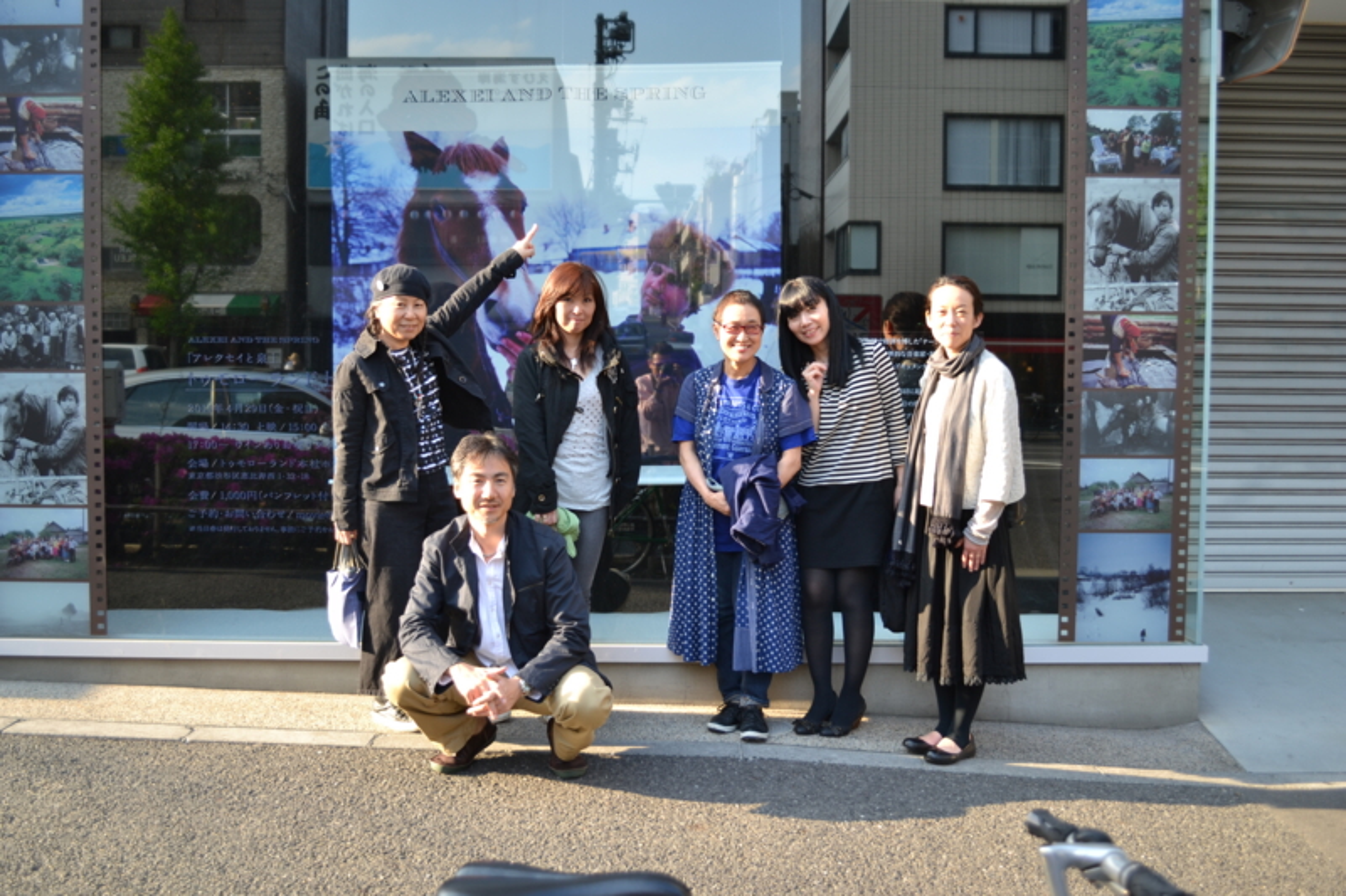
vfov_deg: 36.9
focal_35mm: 36
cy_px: 448
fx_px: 1346
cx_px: 673
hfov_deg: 53.1
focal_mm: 24
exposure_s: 1/60
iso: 100
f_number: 4
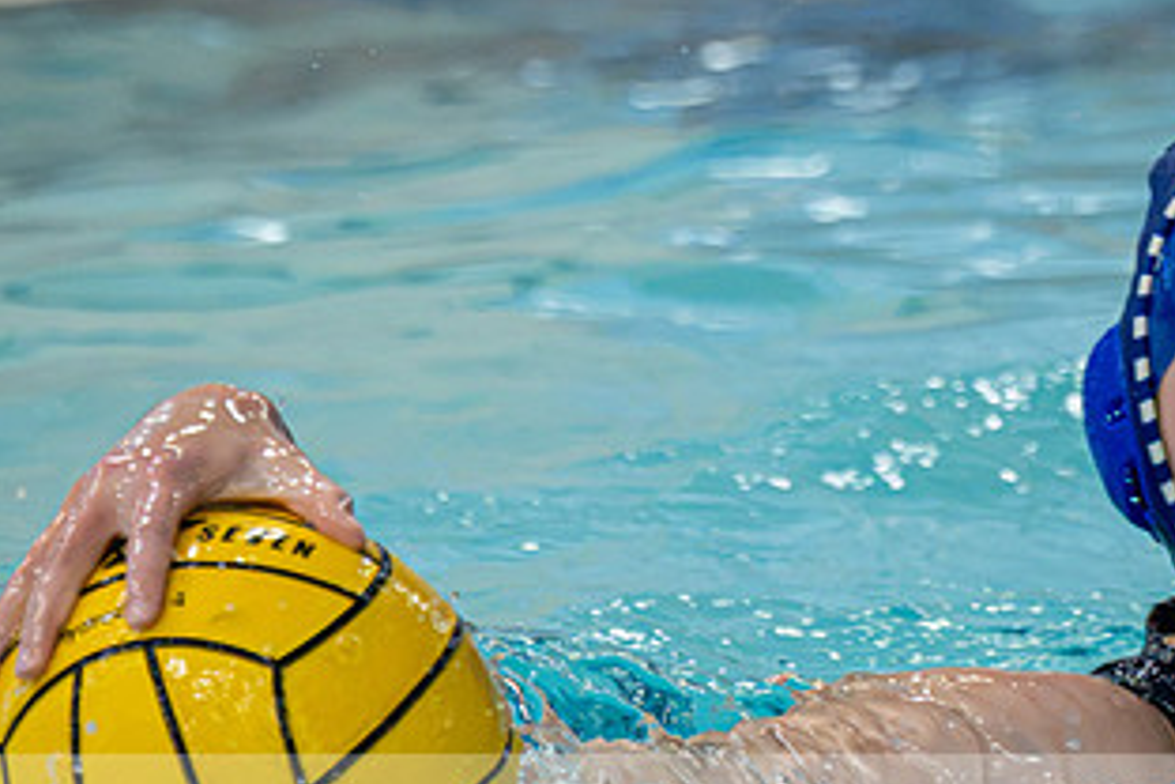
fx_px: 19386
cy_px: 47
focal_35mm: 594
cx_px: 859
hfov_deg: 3.5
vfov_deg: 2.3
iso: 7200
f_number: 4
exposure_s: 1/1000
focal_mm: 185
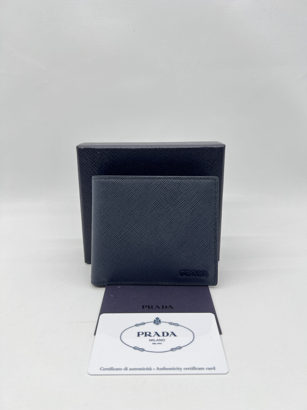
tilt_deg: -16.9
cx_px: 154
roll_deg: +0.2
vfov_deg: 67.3
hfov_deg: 53.1
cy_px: 205
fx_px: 307
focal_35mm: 26
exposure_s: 1/154
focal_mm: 5.7
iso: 40
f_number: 1.5
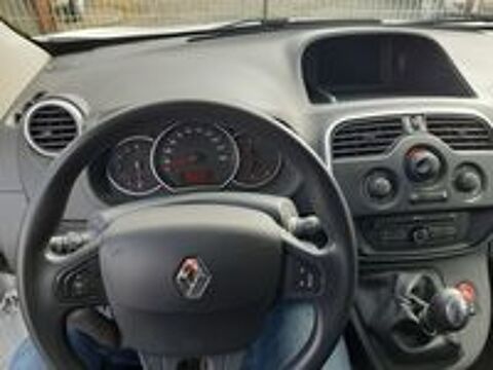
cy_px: 185
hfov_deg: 67.3
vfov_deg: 53.1
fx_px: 370
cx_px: 246
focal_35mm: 26
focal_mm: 3.92
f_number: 1.7
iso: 40
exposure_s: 1/131
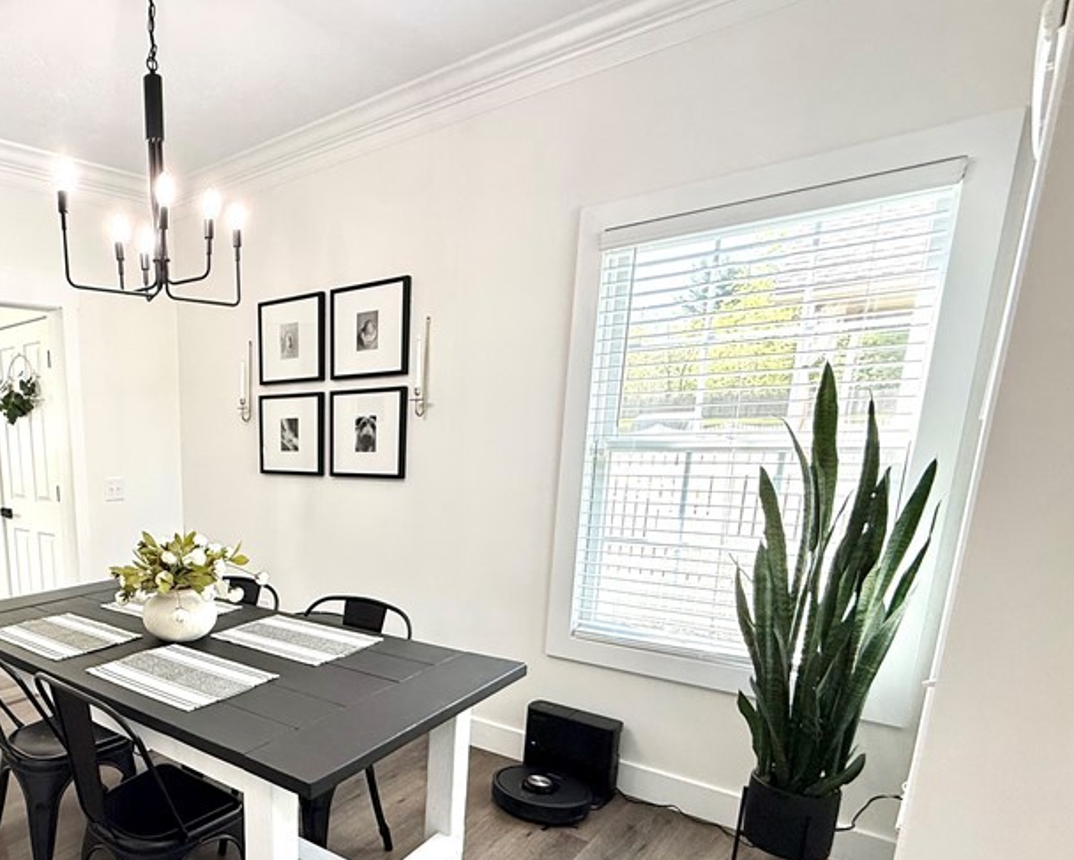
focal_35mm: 23
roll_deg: +1.2
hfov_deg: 65.4
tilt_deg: -12.3
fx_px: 731
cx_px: 201
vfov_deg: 59.2
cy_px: 588
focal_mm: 2.22
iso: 160
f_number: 2.2
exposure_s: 1/120
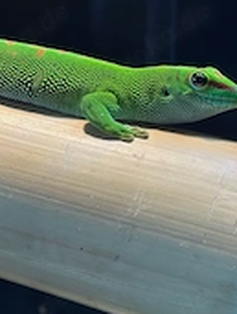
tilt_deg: -14.6
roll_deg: +0.6
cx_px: 55
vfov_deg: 17.4
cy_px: 64
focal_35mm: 112
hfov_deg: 13.2
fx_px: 1019
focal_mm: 6.86
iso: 100
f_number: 1.78
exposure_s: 1/50
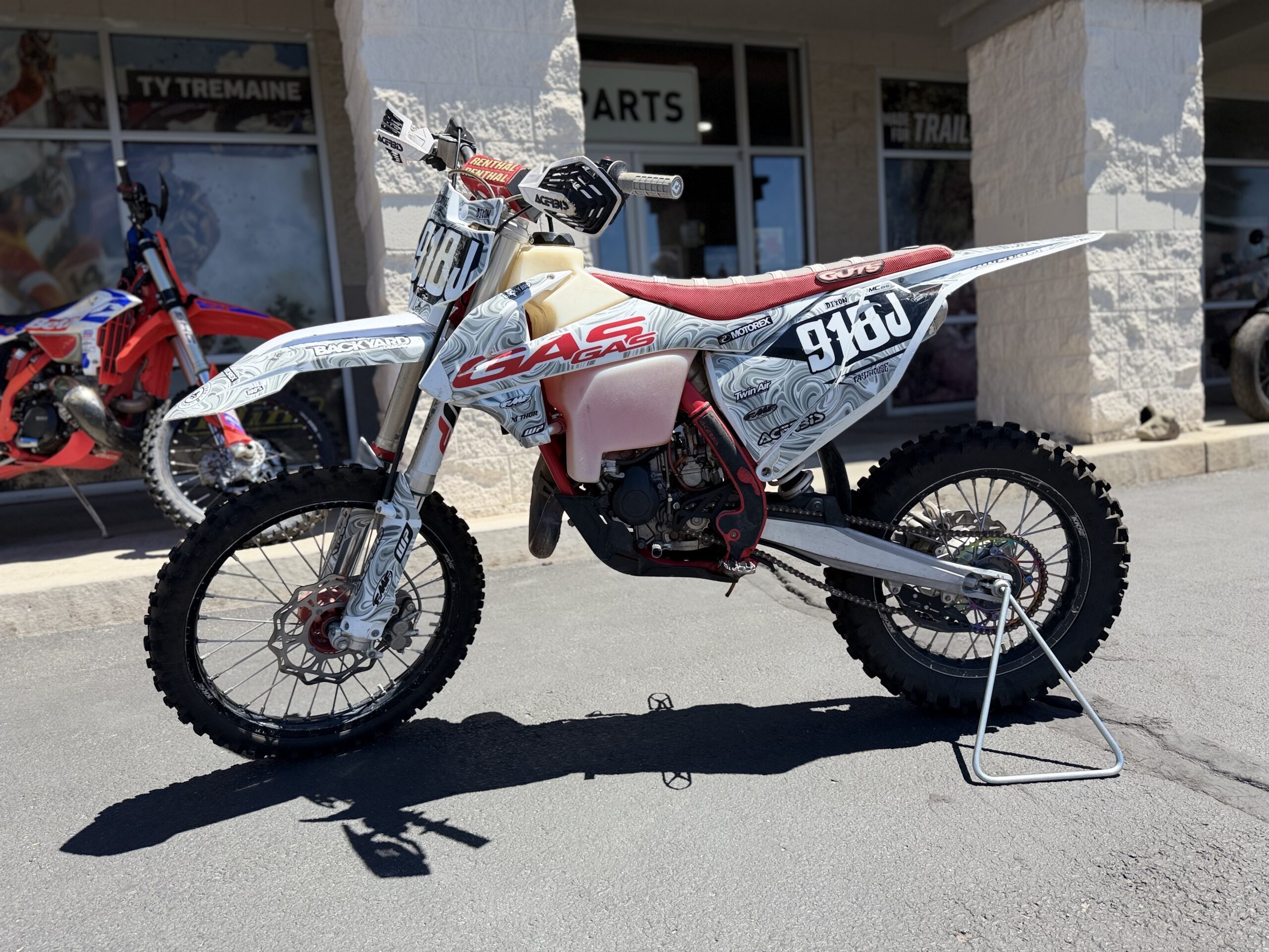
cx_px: 634
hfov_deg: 71.6
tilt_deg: -6.2
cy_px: 476
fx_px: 880
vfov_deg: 56.8
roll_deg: +4.3
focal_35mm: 24
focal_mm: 6.76
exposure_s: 1/3279
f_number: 1.78
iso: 80
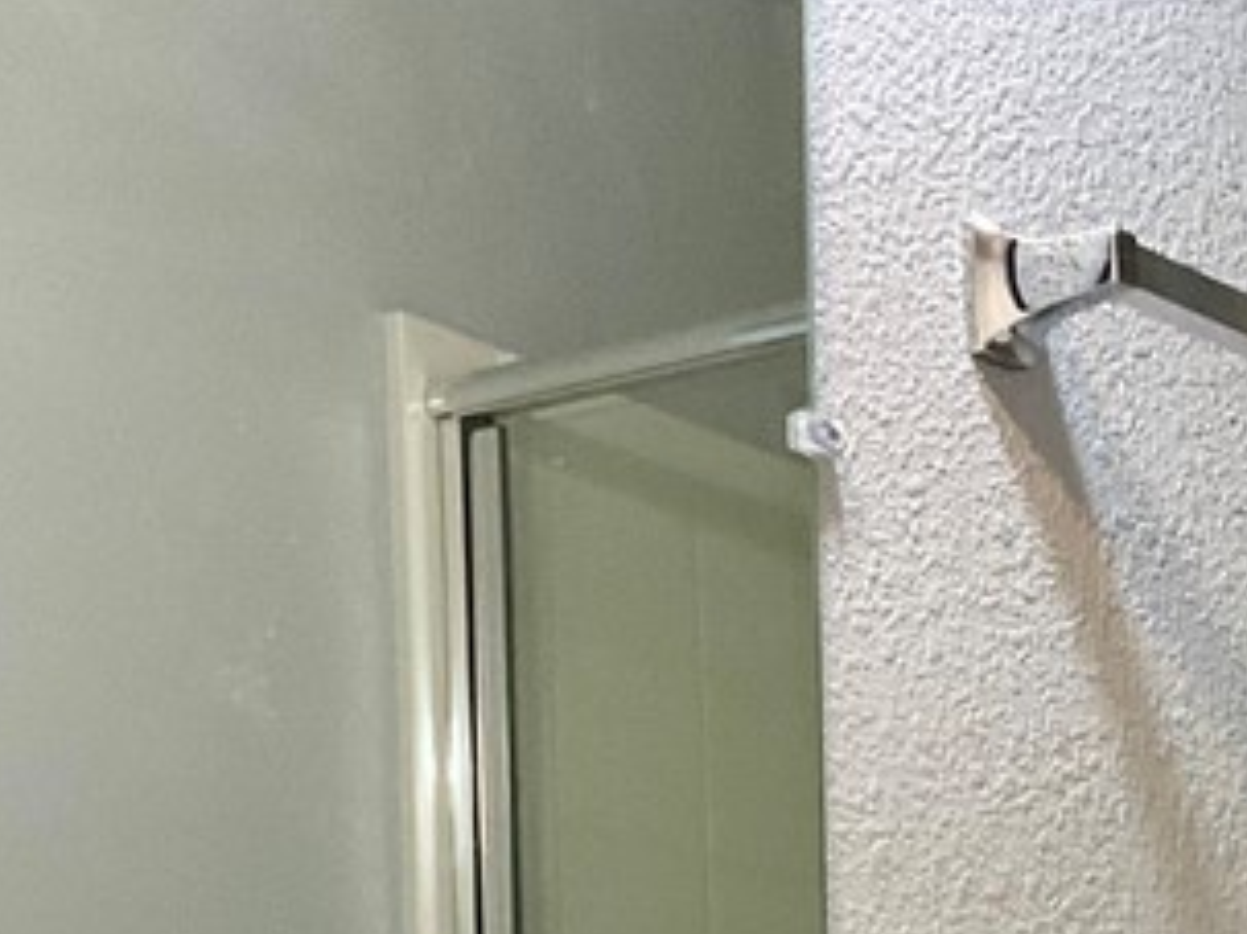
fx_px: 3529
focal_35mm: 98
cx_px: 1646
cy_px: 1461
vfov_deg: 14.0
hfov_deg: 18.6
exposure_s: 1/60
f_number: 1.8
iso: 100
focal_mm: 3
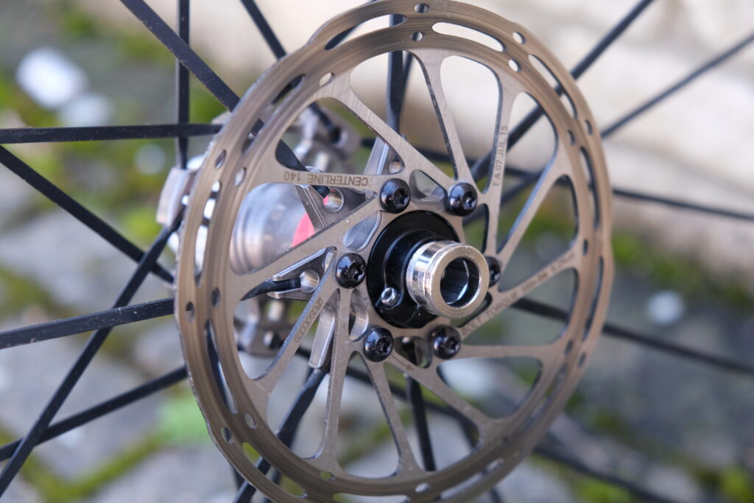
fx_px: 1341
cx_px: 377
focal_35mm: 64
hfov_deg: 31.4
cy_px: 252
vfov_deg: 21.2
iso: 250
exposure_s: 1/60
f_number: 4
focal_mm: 42.5
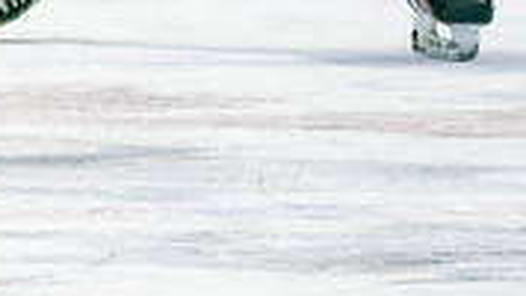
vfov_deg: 0.8
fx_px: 20218
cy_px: -92
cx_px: -73
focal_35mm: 1450
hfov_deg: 1.5
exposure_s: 1/640
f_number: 2.8
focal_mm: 200
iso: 400
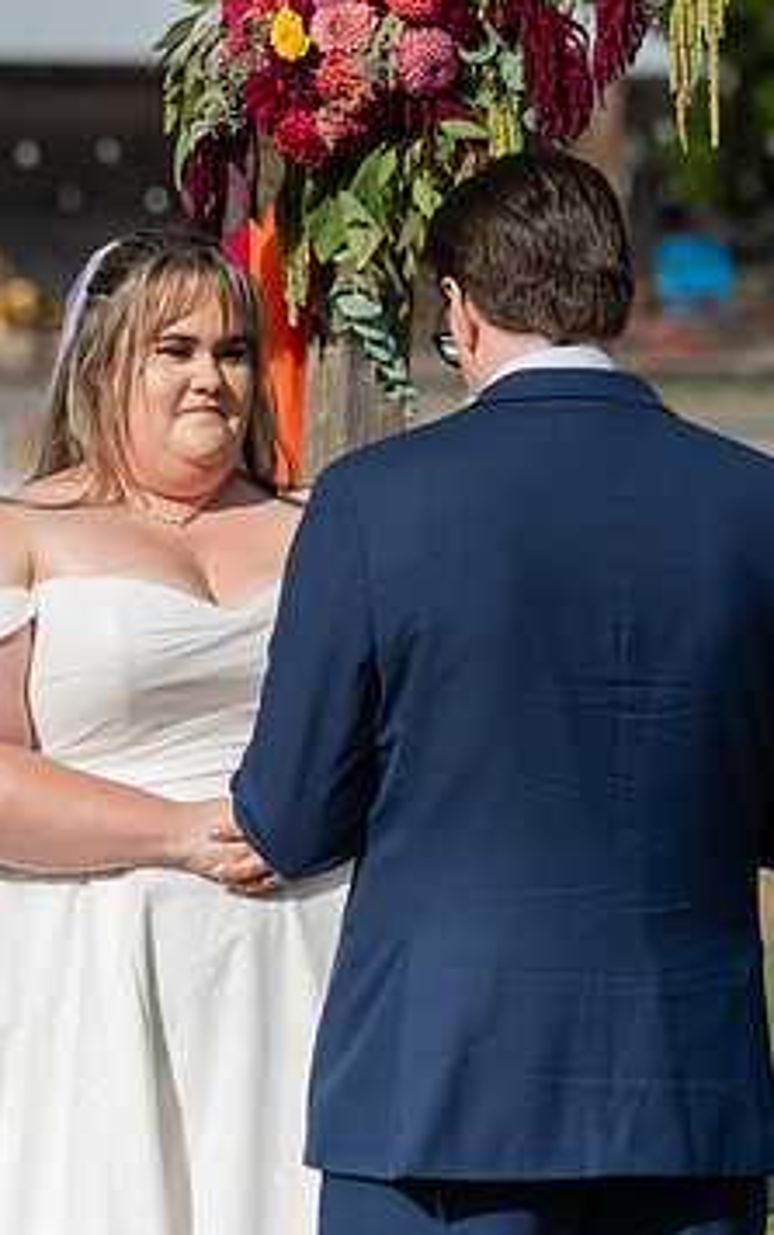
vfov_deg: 8.4
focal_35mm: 249
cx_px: 337
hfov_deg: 5.3
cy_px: 640
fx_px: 8390
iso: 400
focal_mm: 150
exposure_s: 1/8000
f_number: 4.5
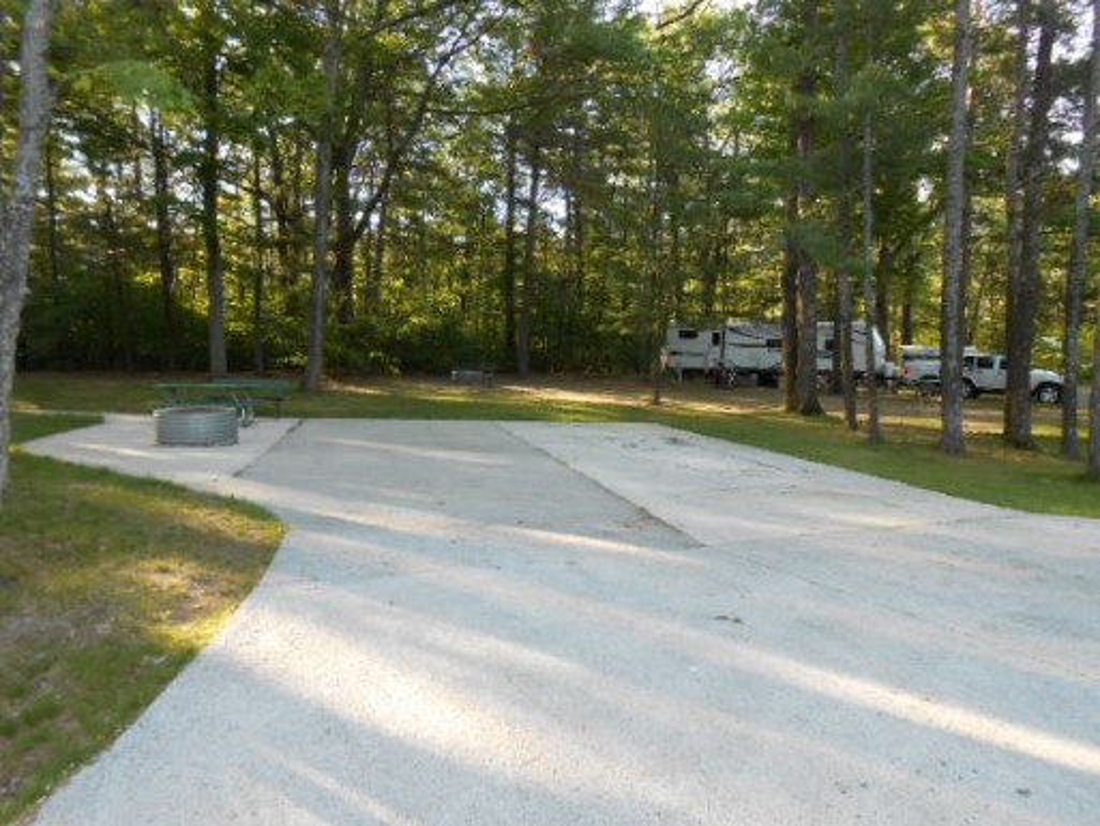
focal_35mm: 26
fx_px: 826
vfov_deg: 53.1
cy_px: 413
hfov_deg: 67.3
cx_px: 550
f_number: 3.5
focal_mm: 4.6
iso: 80
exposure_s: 1/40
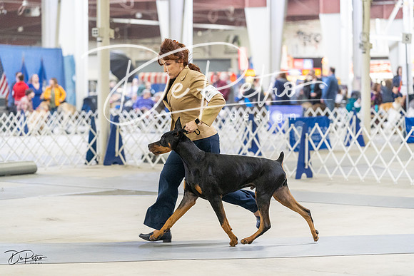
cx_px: 207
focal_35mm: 117
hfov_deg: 17.5
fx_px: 1346
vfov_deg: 11.7
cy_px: 138
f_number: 3.5
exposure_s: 1/320
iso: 6400
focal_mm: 117
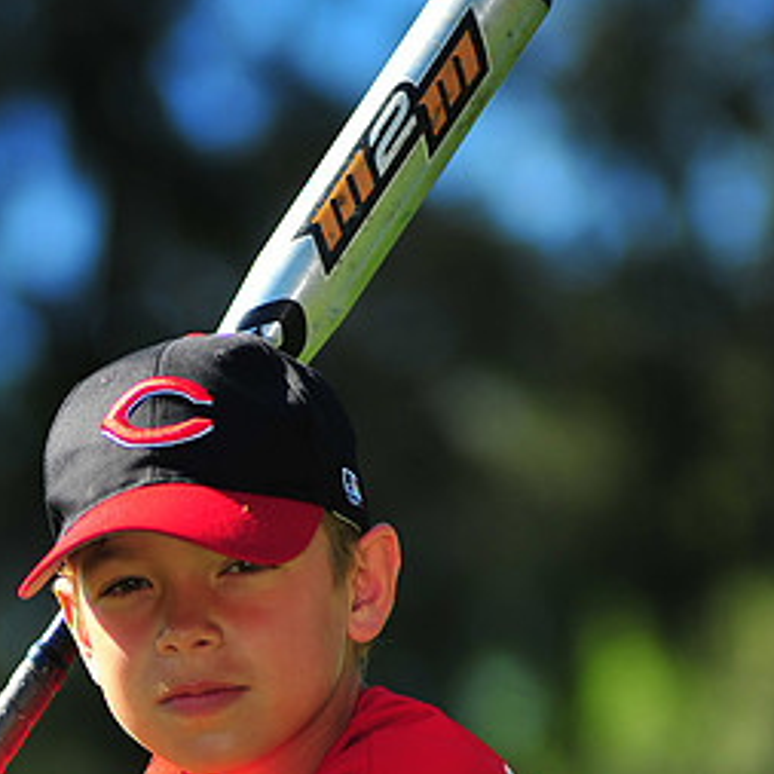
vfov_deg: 5.0
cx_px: 229
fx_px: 8854
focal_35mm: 350
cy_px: 826
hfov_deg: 5.0
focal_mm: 180
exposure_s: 1/2000
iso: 200
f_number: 3.5
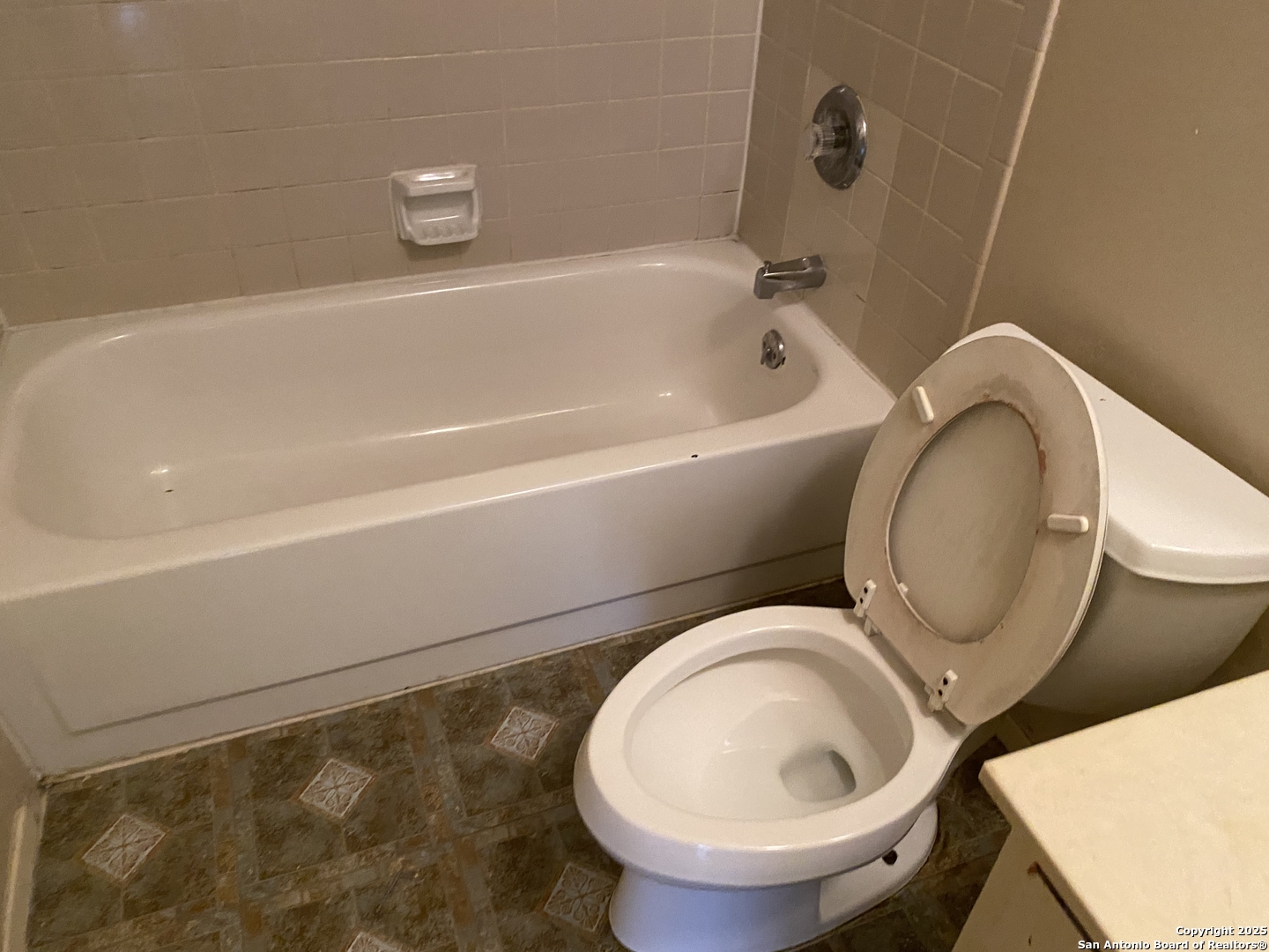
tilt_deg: -41.1
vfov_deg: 53.1
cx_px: 634
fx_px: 953
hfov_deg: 67.3
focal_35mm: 26
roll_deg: -4.2
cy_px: 476
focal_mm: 4.25
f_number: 1.8
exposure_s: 1/40
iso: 500
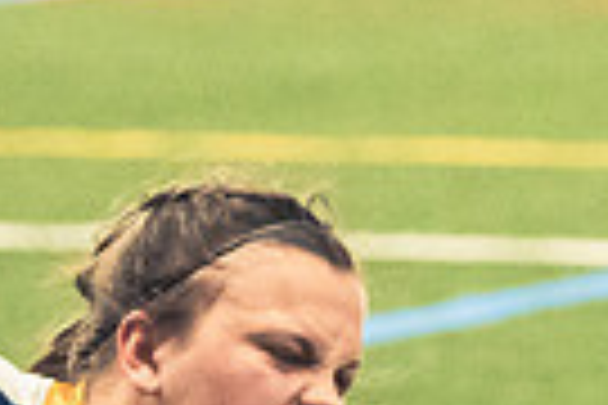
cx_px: 635
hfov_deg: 3.6
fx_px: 9778
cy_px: 126
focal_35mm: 579
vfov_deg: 2.4
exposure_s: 1/500
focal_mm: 90
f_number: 2.8
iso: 12800
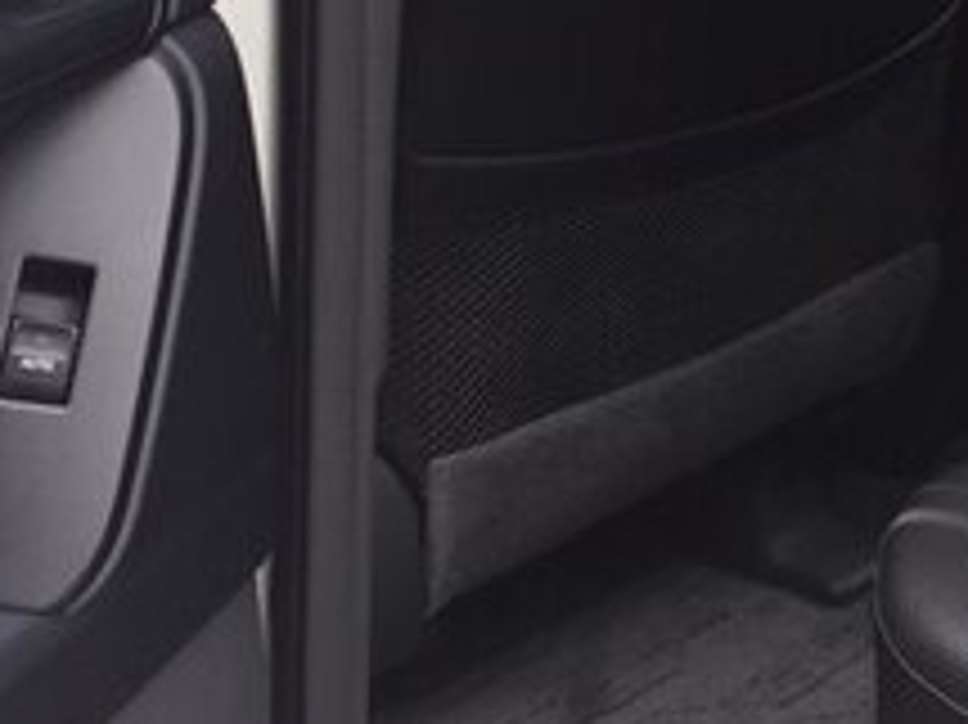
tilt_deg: -15.1
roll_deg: -1.1
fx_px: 2487
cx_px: 1004
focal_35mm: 89
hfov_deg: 21.2
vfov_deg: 16.0
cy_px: -119
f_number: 2.2
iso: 32
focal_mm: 4.15
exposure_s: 1/100
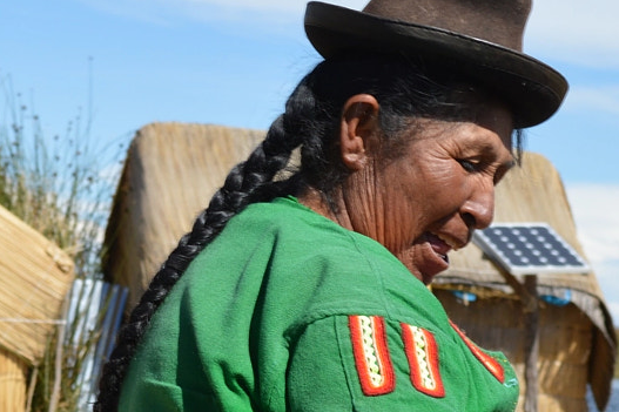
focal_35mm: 182
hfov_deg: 11.3
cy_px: 511
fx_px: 3128
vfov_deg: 7.5
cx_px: 230
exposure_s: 1/250
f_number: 8
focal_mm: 40
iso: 100
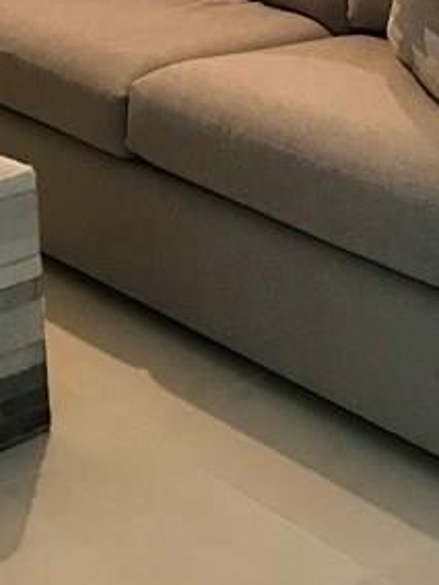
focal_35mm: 101
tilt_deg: -10.3
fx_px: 1708
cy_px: -128
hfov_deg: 14.6
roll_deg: +3.1
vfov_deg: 18.4
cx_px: 214
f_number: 1.8
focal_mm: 3.99
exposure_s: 1/15
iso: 50
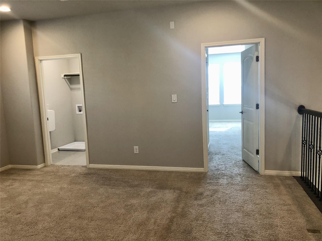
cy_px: 120
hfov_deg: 63.4
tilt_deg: -8.6
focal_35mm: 28
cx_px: 161
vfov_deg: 49.7
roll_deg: +2.0
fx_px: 260
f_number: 1.8
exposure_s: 1/40
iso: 25
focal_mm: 4
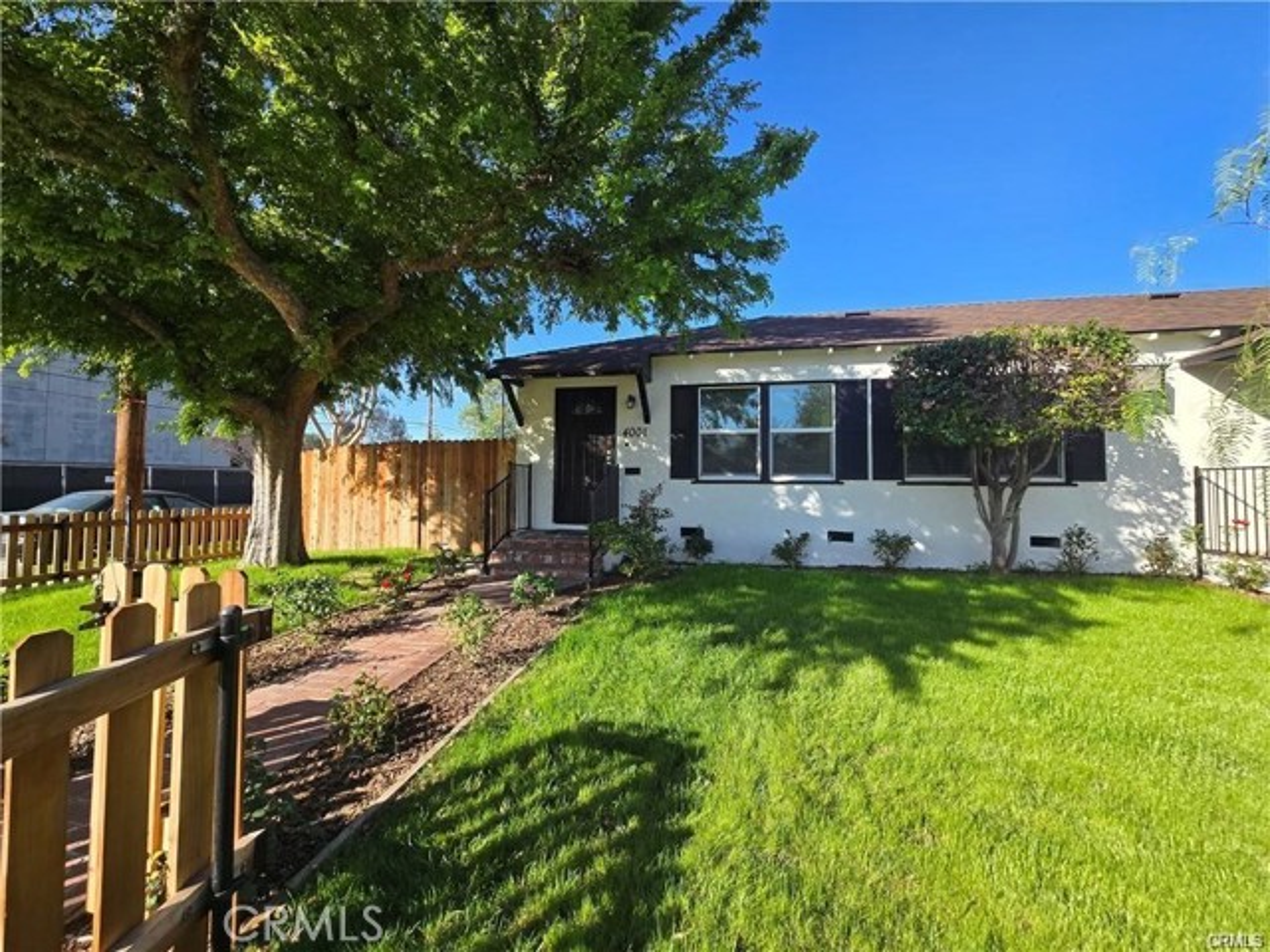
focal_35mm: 13
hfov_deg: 106.2
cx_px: 635
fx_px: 477
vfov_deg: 89.9
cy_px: 476
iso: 50
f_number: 2.2
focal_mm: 2.2
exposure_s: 1/890
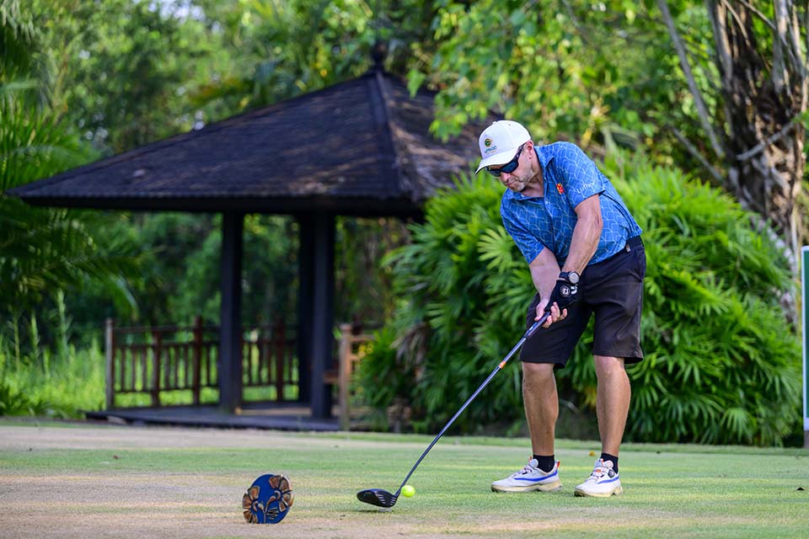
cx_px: 404
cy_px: 270
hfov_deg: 17.8
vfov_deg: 11.9
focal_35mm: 115
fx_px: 2584
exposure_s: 1/4000
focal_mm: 115
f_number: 2.8
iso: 900
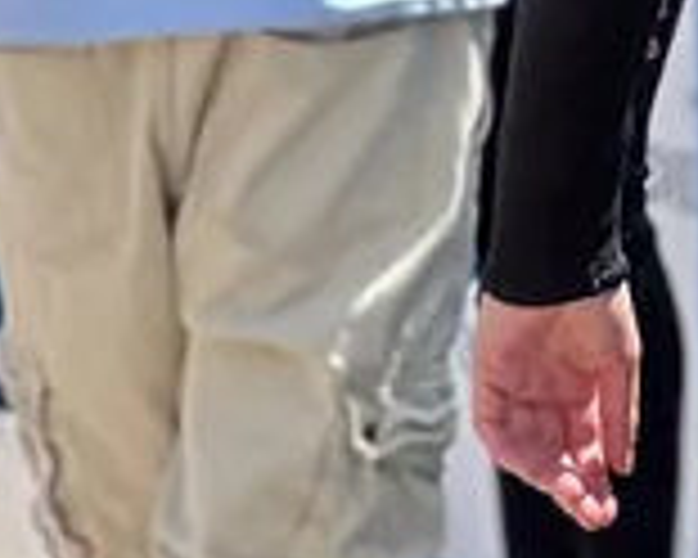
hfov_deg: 3.9
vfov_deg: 3.1
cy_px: -981
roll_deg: -0.6
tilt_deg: +0.5
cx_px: 937
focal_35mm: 498
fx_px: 10288
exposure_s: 1/236
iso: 25
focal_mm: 9
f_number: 2.8
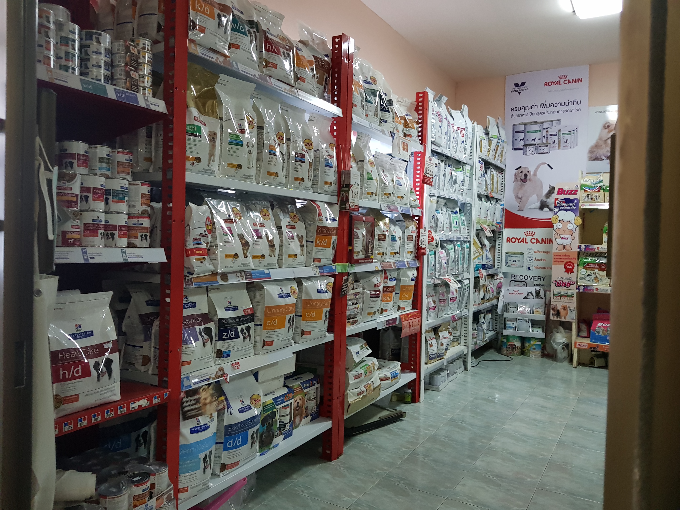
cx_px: 340
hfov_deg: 67.3
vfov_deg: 53.1
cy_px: 255
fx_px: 511
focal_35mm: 26
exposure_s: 1/10
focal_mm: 4.3
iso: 250
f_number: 1.7
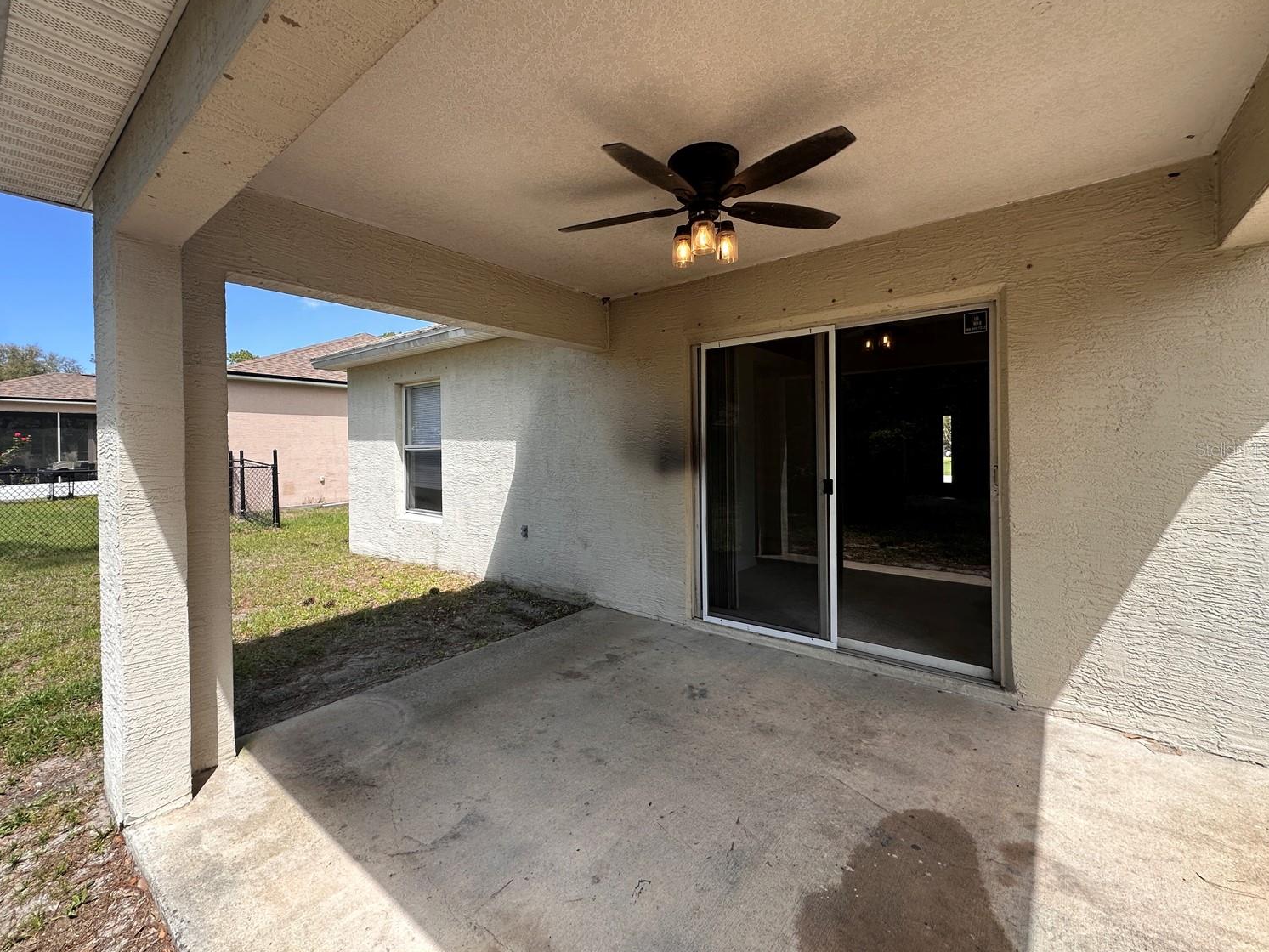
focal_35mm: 15
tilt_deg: -0.5
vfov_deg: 81.7
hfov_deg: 98.1
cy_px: 449
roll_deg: +0.2
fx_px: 550
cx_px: 597
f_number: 2.2
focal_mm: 2.22
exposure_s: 1/666
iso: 40
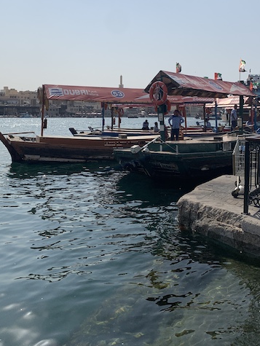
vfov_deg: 52.1
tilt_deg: -0.1
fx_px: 350
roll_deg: +1.1
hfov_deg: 40.7
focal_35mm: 35
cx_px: 122
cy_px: 131
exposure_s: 1/6897
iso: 25
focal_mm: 4.25
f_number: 1.8
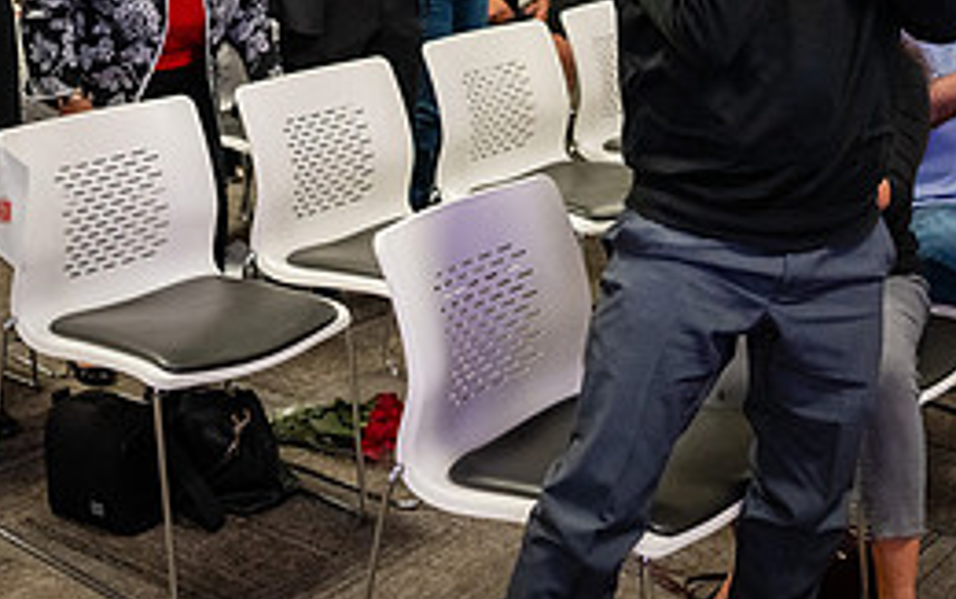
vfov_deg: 19.0
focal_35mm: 64
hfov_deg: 31.7
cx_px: 644
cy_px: -151
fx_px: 1669
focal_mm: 24
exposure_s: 1/200
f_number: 2.8
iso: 2500
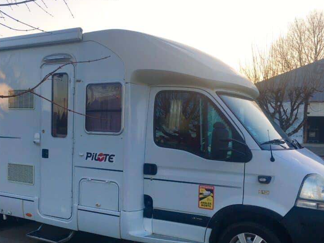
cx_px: 123
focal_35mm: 41
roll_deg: -0.8
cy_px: 162
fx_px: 384
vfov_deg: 34.8
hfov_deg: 45.4
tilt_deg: -3.7
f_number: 2.2
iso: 25
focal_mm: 4.15
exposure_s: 1/286
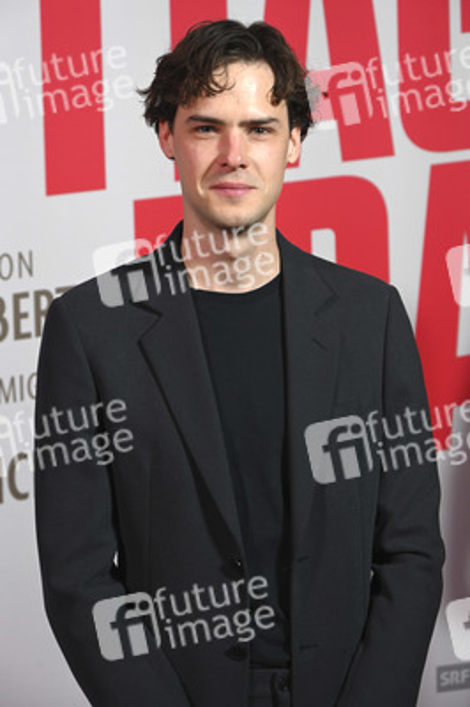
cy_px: 354
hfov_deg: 17.0
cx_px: 235
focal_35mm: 80
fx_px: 1569
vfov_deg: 25.4
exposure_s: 1/160
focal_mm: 80
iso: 1250
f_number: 6.3
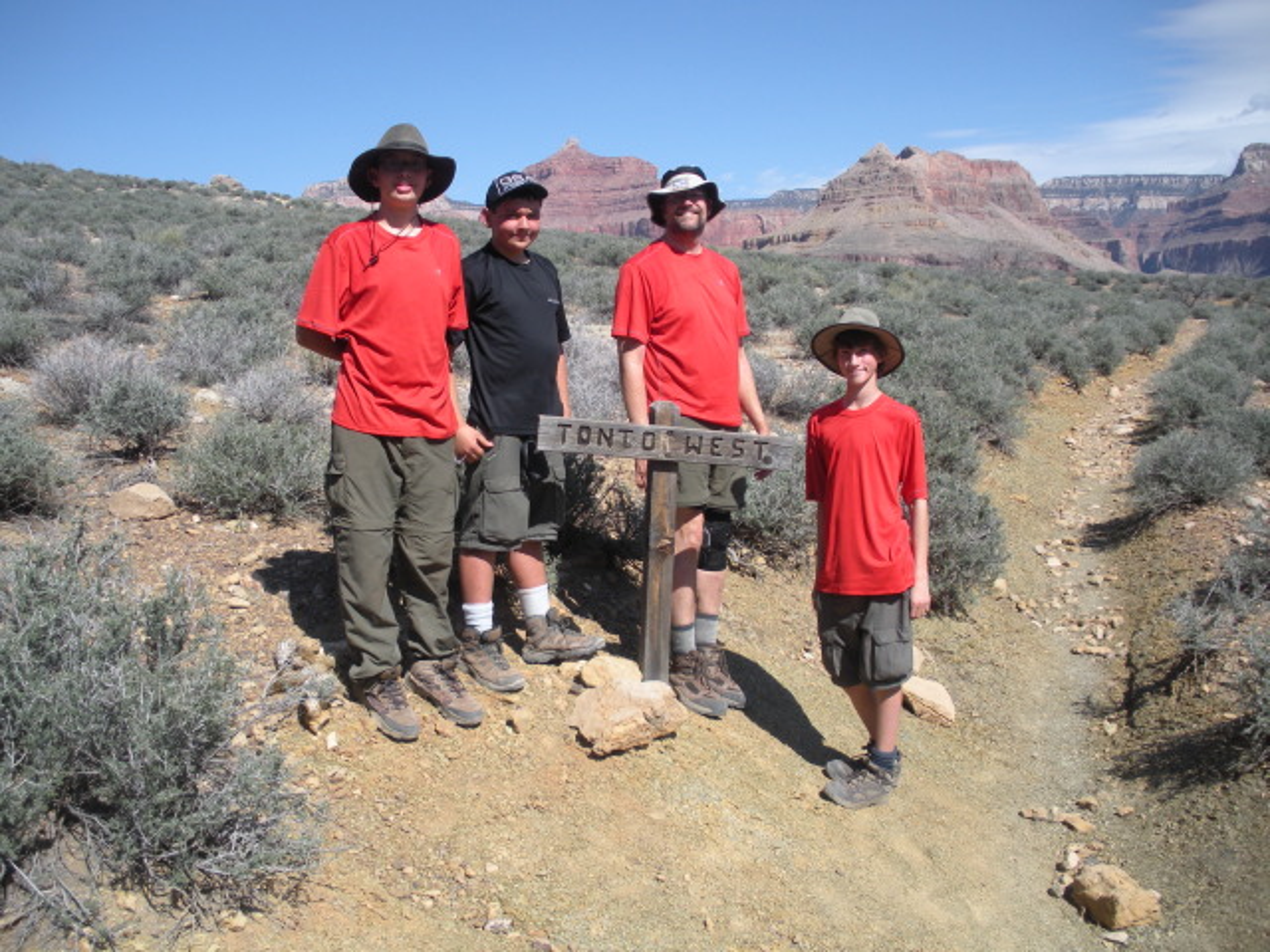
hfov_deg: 51.4
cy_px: 476
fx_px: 1321
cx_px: 635
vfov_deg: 39.7
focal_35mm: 36
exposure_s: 1/656
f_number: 3.5
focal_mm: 6.3
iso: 64
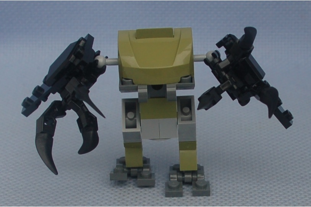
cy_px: 104
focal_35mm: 33
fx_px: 285
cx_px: 156
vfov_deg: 39.9
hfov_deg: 57.2
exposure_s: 1/640
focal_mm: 22
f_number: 3.8
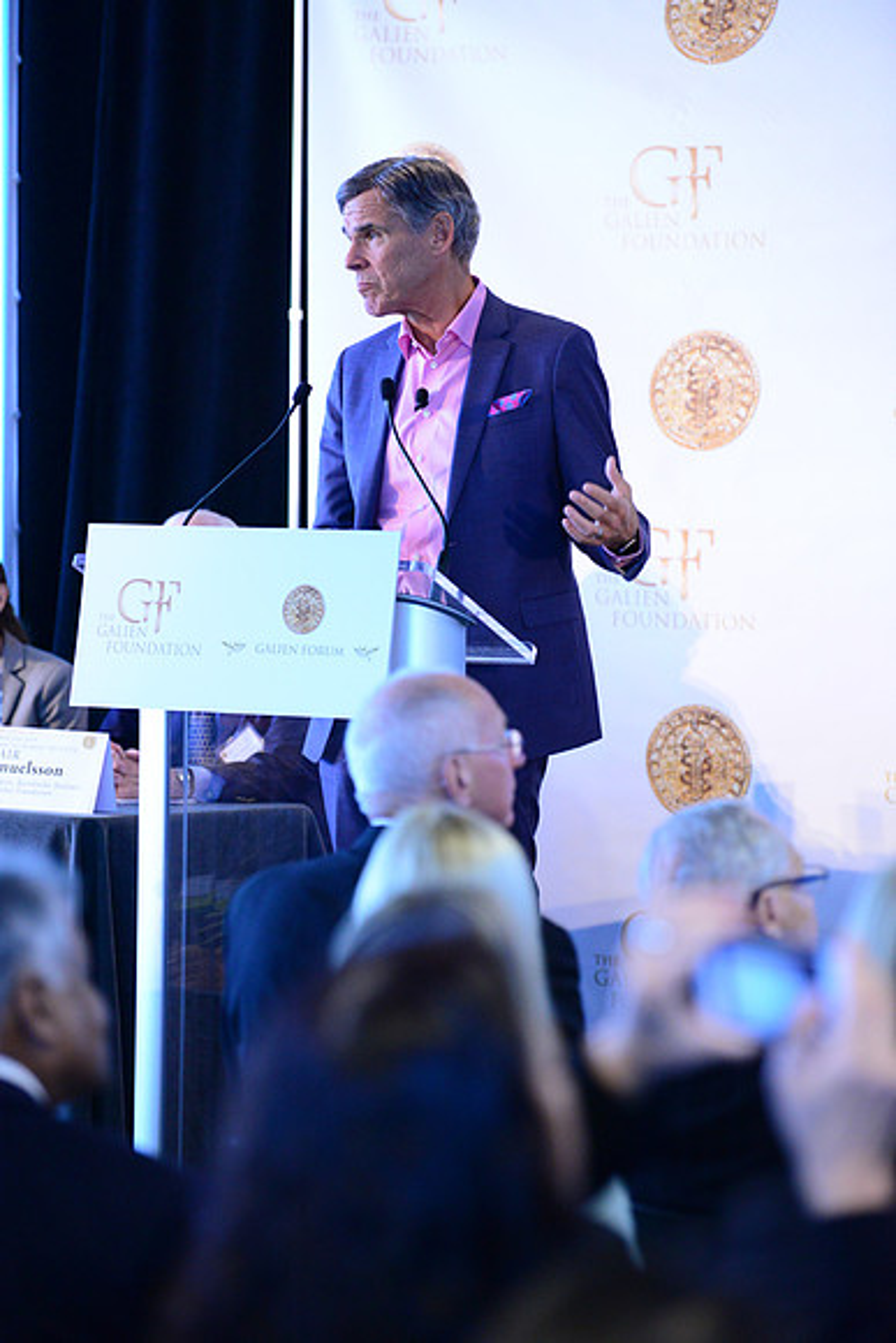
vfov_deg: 15.8
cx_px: 448
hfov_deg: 10.6
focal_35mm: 130
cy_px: 672
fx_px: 4850
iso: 4000
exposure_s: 1/125
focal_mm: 130
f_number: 2.8
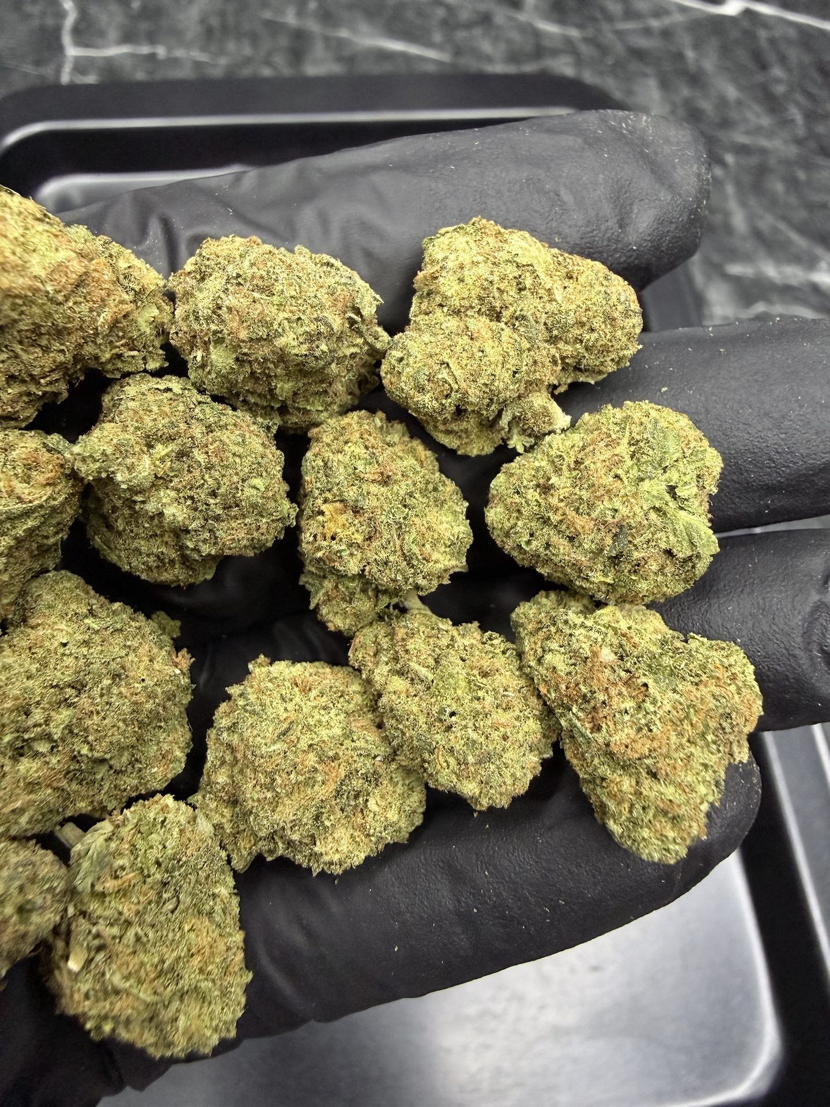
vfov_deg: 71.6
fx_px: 767
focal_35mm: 24
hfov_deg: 56.8
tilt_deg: -65.8
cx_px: 415
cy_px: 554
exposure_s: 1/78
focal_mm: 2.22
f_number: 2.2
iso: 320
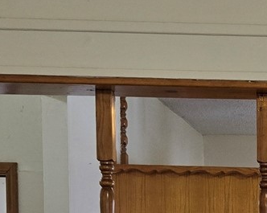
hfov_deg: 13.6
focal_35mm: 130
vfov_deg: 11.5
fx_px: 1026
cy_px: 291
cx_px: 446
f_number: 1.8
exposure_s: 1/120
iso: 80
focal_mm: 5.4
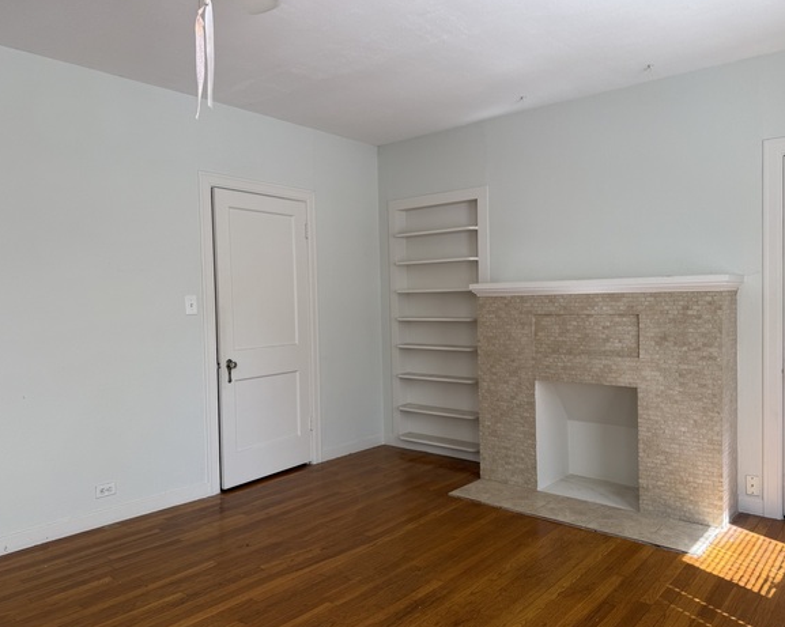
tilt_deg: -2.8
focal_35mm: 26
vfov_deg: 54.9
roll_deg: +1.0
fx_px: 604
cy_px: 320
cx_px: 404
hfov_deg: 66.0
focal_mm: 6.76
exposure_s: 1/188
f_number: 1.78
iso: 64
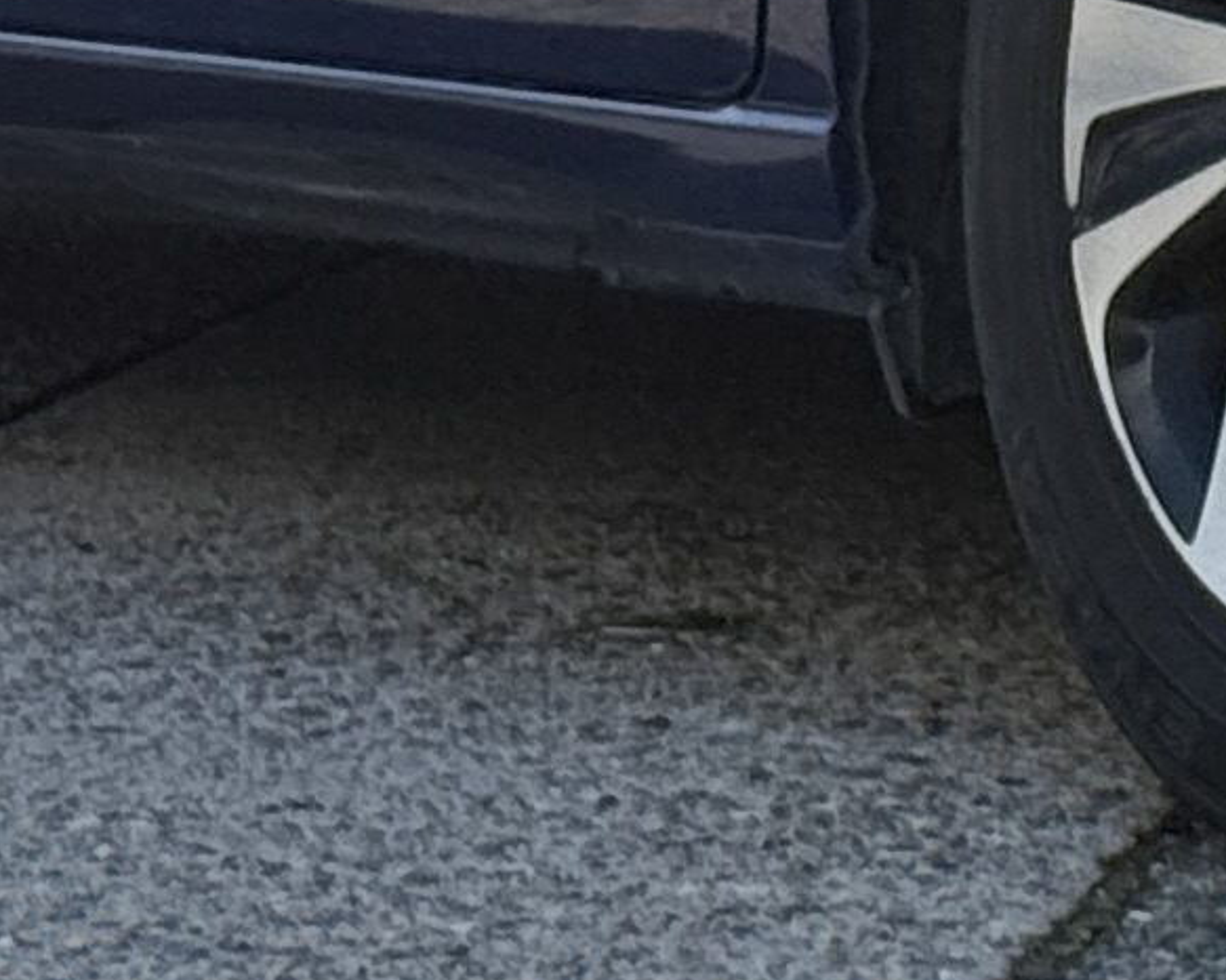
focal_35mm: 324
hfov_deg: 5.9
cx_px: 1813
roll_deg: +1.2
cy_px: -1293
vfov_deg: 4.7
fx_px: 11752
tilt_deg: +1.7
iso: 100
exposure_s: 1/2342
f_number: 1.78
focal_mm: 6.76
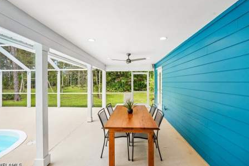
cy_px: 81
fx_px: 121
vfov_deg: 68.8
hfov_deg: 91.5
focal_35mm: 18
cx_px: 125
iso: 400
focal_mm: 16.5
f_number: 8
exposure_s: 1/125
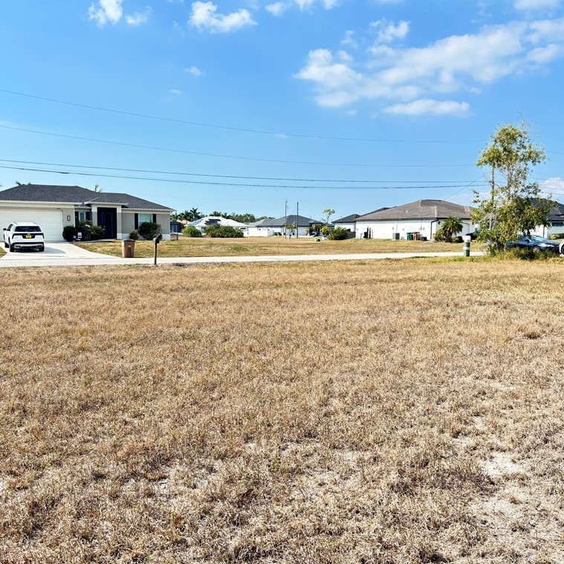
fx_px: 571
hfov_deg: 52.5
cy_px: 281
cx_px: 262
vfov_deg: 52.5
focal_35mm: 31
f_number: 1.6
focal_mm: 5.96
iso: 50
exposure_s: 1/1418
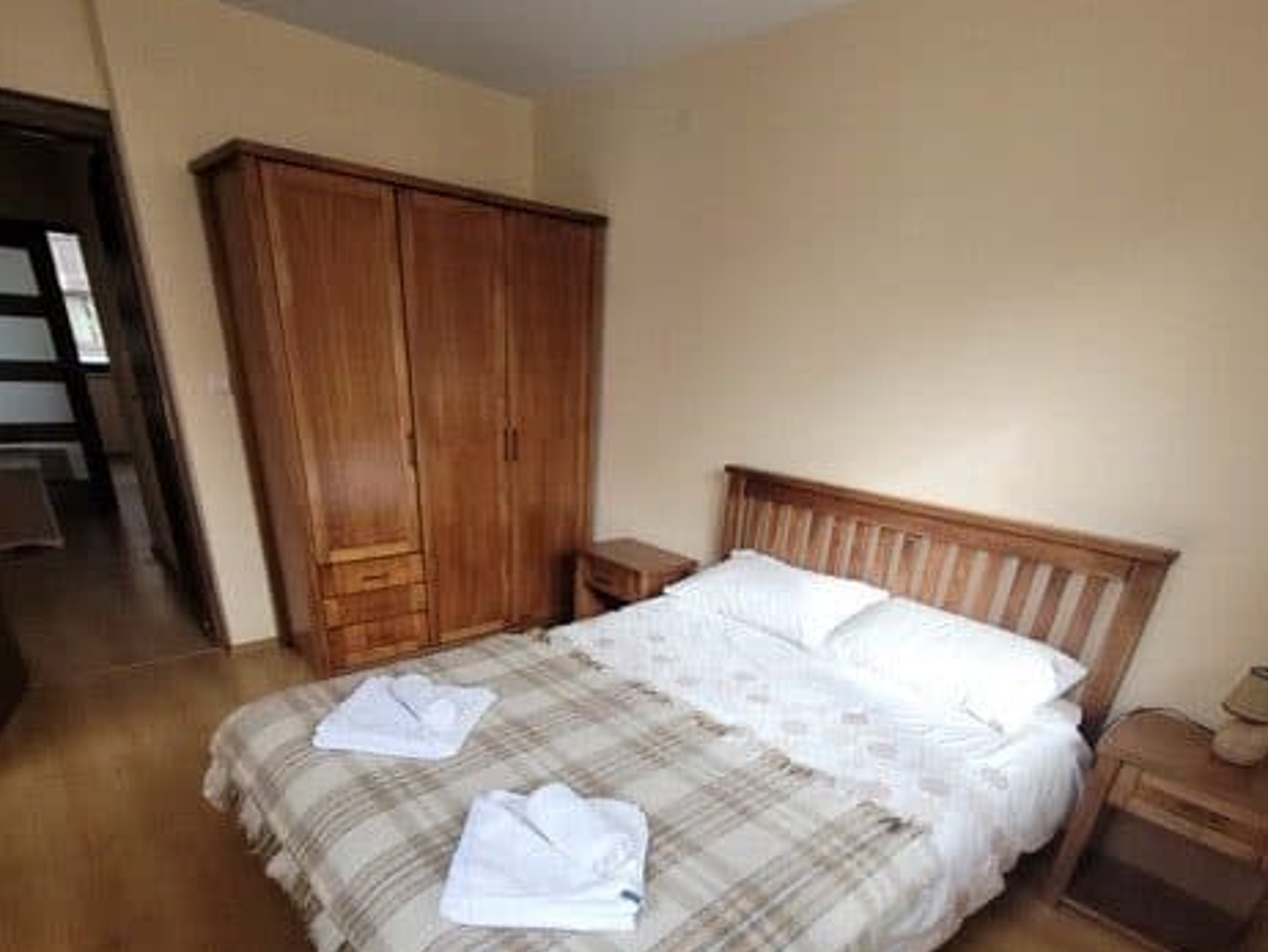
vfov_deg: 68.3
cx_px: 615
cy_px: 680
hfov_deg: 87.7
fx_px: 660
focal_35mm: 18
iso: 50
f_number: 2.2
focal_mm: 1.74
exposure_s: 1/50
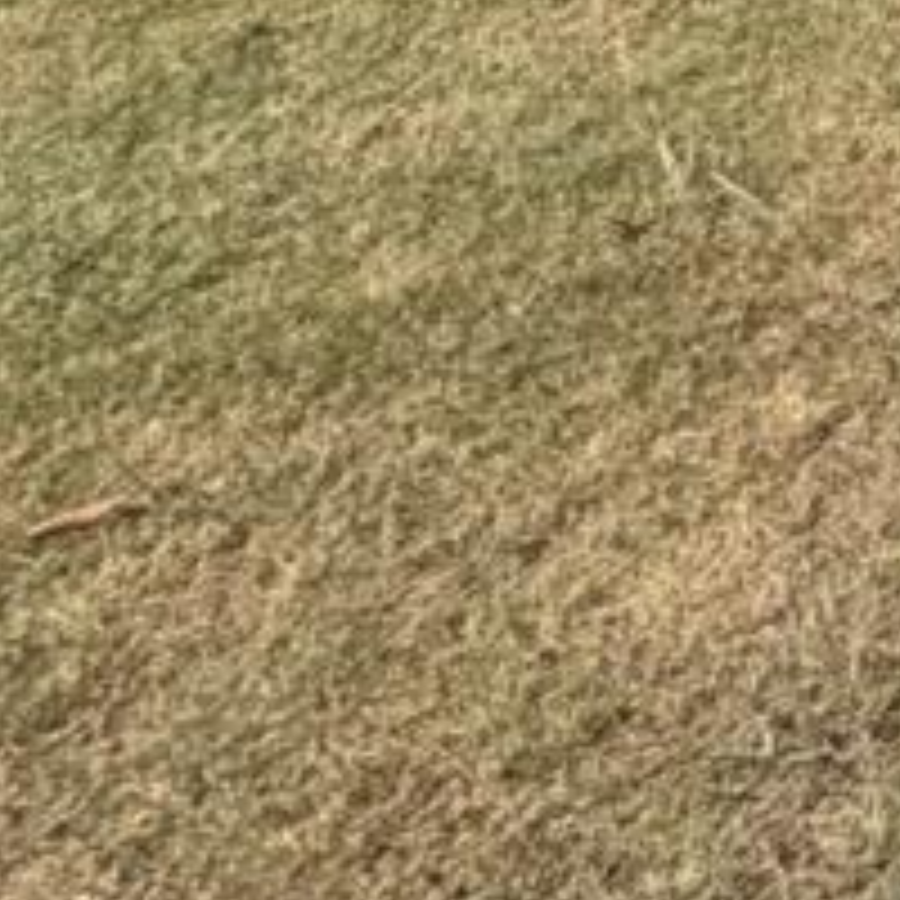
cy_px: -1134
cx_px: 2619
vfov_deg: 15.2
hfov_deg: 11.9
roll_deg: +0.9
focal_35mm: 79
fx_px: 2324
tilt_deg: -4.3
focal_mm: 2.22
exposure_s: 1/770
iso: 40
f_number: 2.2
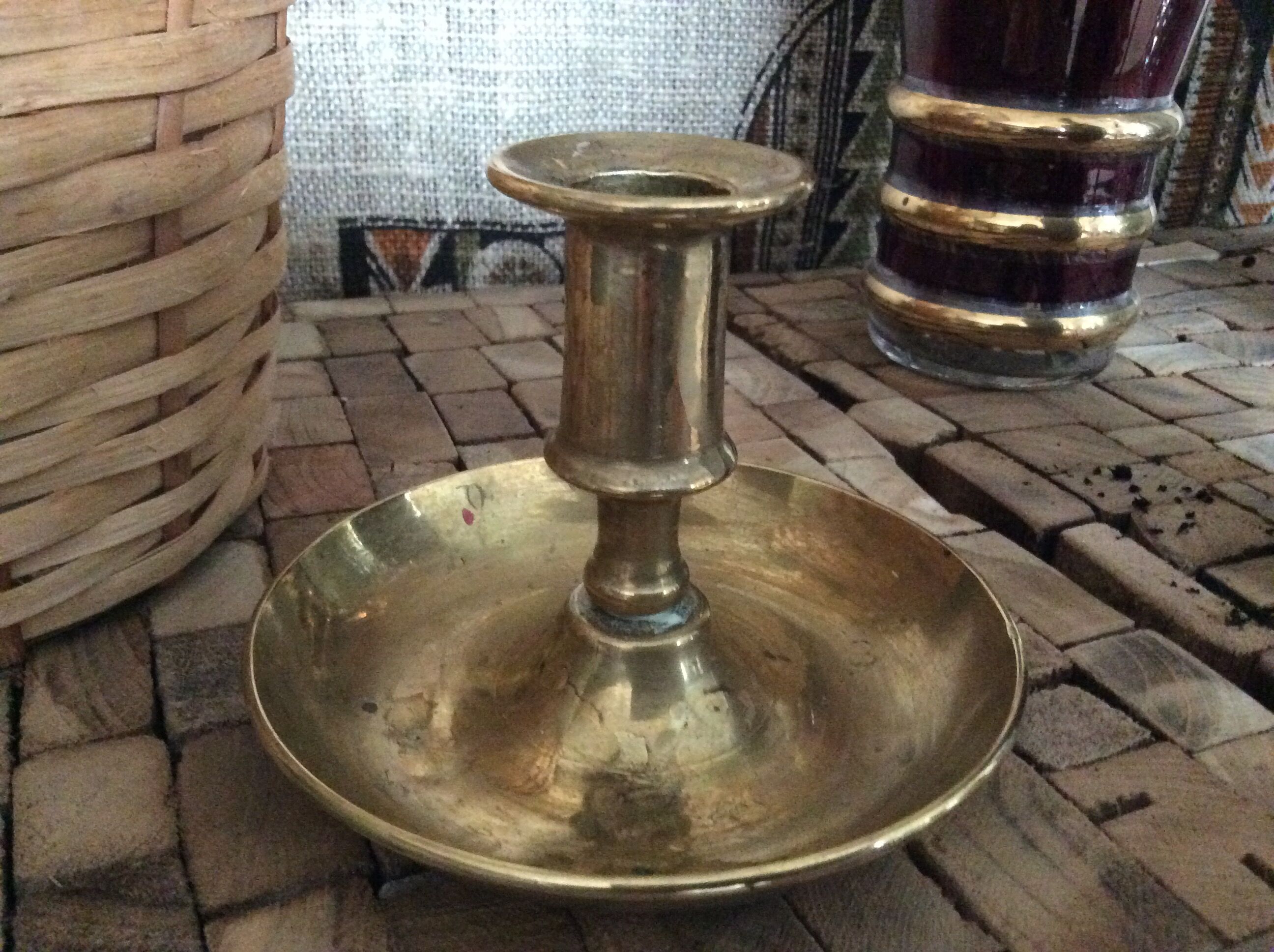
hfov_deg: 56.9
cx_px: 637
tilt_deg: -25.4
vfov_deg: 44.1
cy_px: 476
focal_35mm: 32
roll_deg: -1.3
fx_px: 1176
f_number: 2.4
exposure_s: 1/17
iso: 640
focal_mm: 3.3
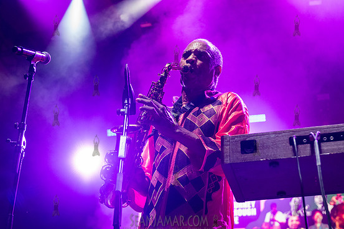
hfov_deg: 31.4
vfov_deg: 21.3
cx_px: 181
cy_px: 115
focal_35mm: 64
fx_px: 612
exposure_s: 1/1250
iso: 5000
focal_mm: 58
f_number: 4
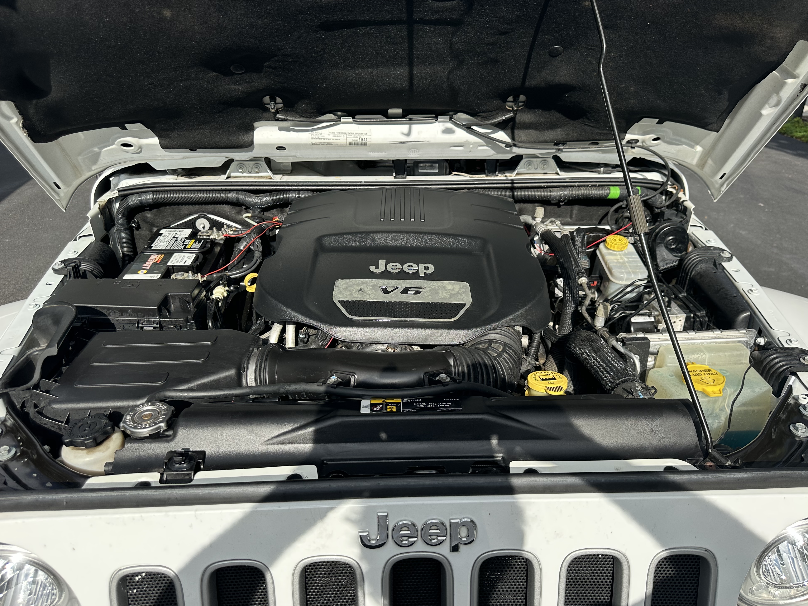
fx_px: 584
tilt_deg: -27.7
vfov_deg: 54.9
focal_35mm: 25
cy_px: 306
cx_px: 403
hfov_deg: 69.4
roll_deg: -0.6
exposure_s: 1/2660
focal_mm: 6.86
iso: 80
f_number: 1.78
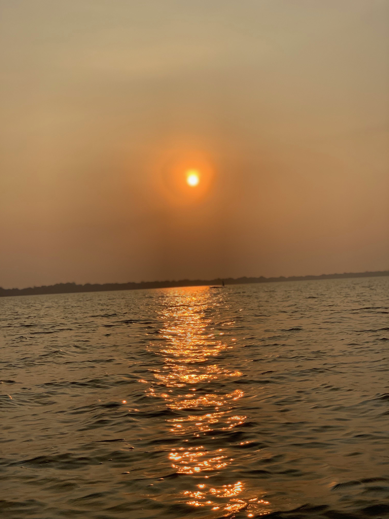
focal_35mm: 52
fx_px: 779
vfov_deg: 36.8
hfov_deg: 28.0
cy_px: 260
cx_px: 194
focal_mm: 6
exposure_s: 1/2083
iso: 16
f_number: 2.4
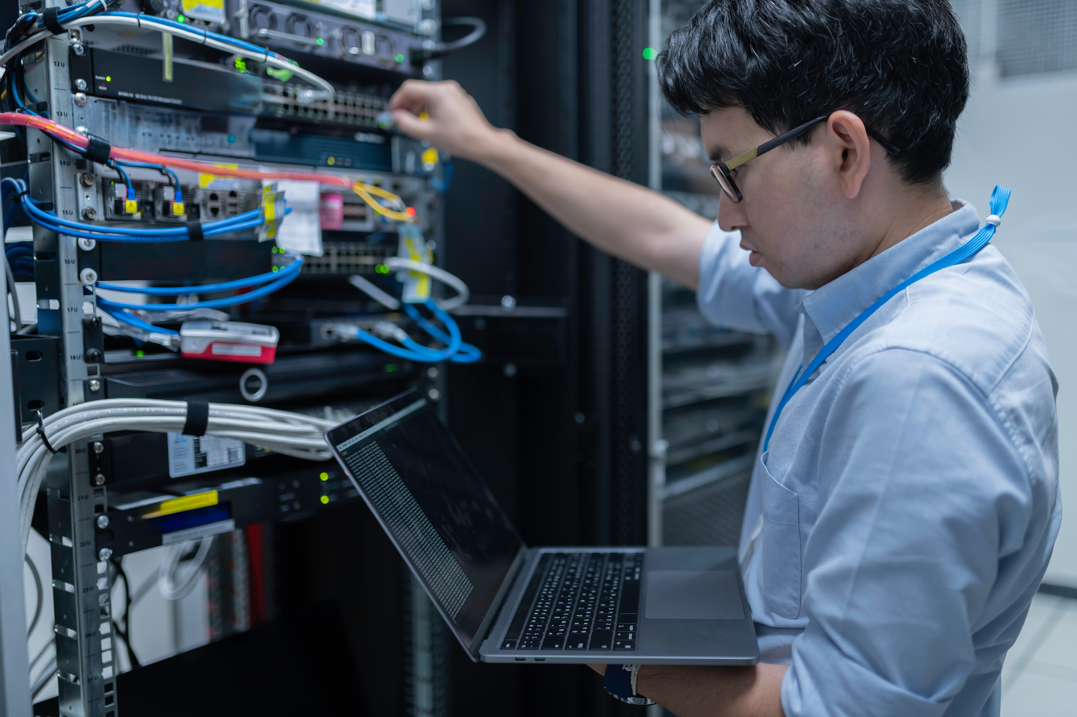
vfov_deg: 37.8
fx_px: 1046
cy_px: 358
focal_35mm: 35
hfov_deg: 54.5
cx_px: 538
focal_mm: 35
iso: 400
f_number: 1.8
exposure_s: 1/160
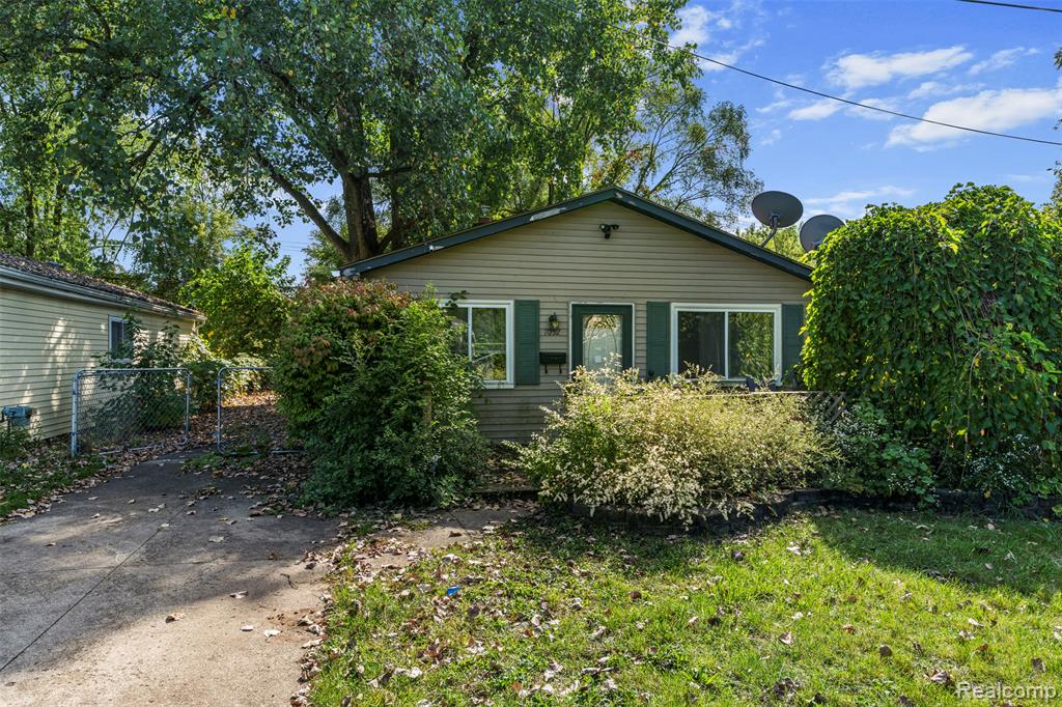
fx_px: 678
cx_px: 531
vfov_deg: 55.1
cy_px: 354
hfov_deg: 76.1
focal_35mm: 23
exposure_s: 1/25
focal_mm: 23
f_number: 8
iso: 100
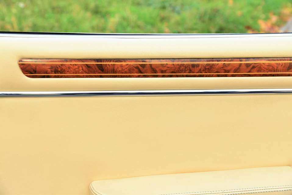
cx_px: 146
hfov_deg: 32.4
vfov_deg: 21.9
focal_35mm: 62
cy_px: 98
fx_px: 503
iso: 500
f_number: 6.3
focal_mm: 62
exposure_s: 1/100
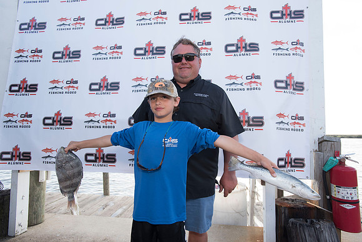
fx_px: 201
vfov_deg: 62.0
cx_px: 181
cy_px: 121
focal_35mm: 20
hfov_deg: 84.0
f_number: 4.5
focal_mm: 20
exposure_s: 1/400
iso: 250
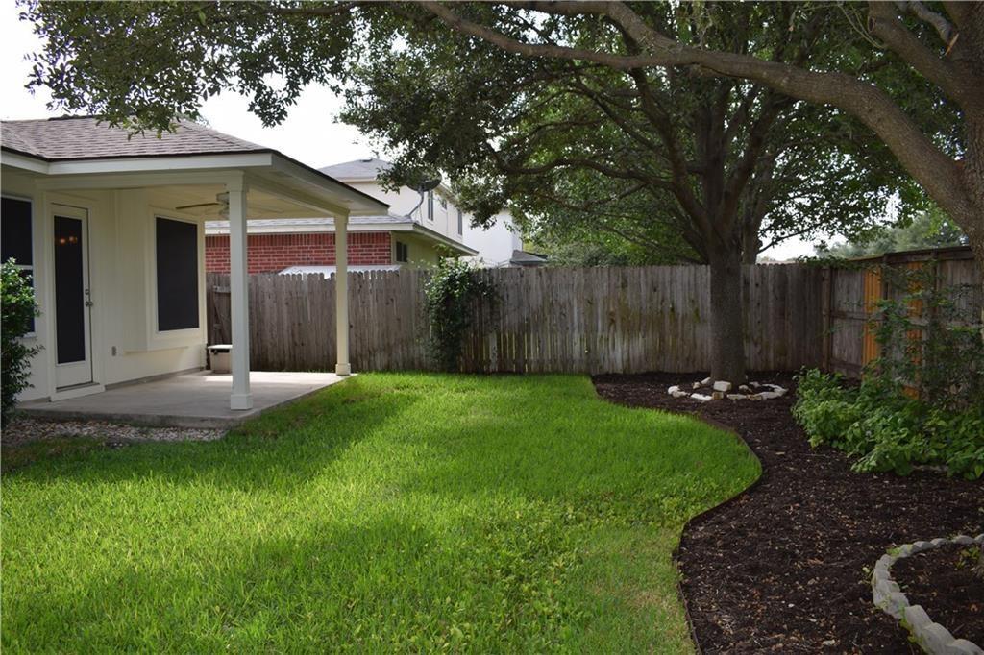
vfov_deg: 43.6
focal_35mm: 30
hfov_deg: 61.9
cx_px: 492
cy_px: 328
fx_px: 820
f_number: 6.3
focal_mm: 20
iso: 100
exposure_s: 1/160
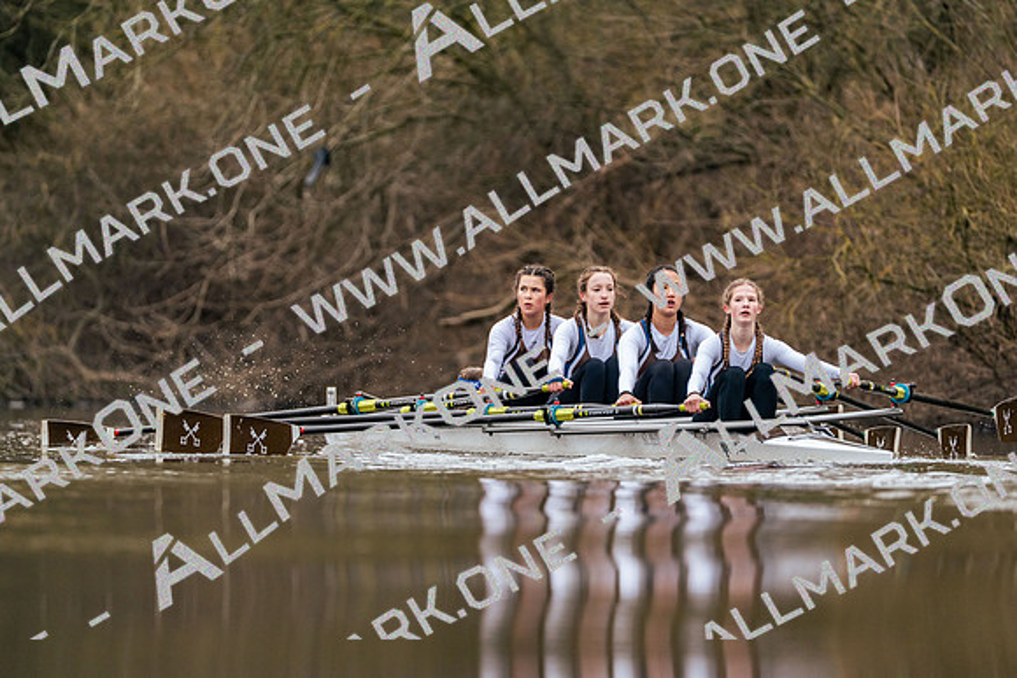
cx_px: 508
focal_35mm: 547
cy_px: 339
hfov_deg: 3.8
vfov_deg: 2.5
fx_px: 15456
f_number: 6.3
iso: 2000
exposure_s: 1/2000
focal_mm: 547
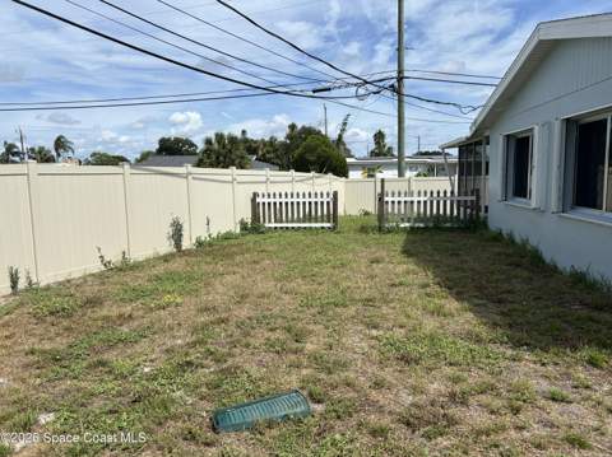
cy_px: 228
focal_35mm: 26
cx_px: 306
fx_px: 459
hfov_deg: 67.4
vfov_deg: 53.0
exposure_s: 1/4831
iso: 50
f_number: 1.5
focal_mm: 5.7
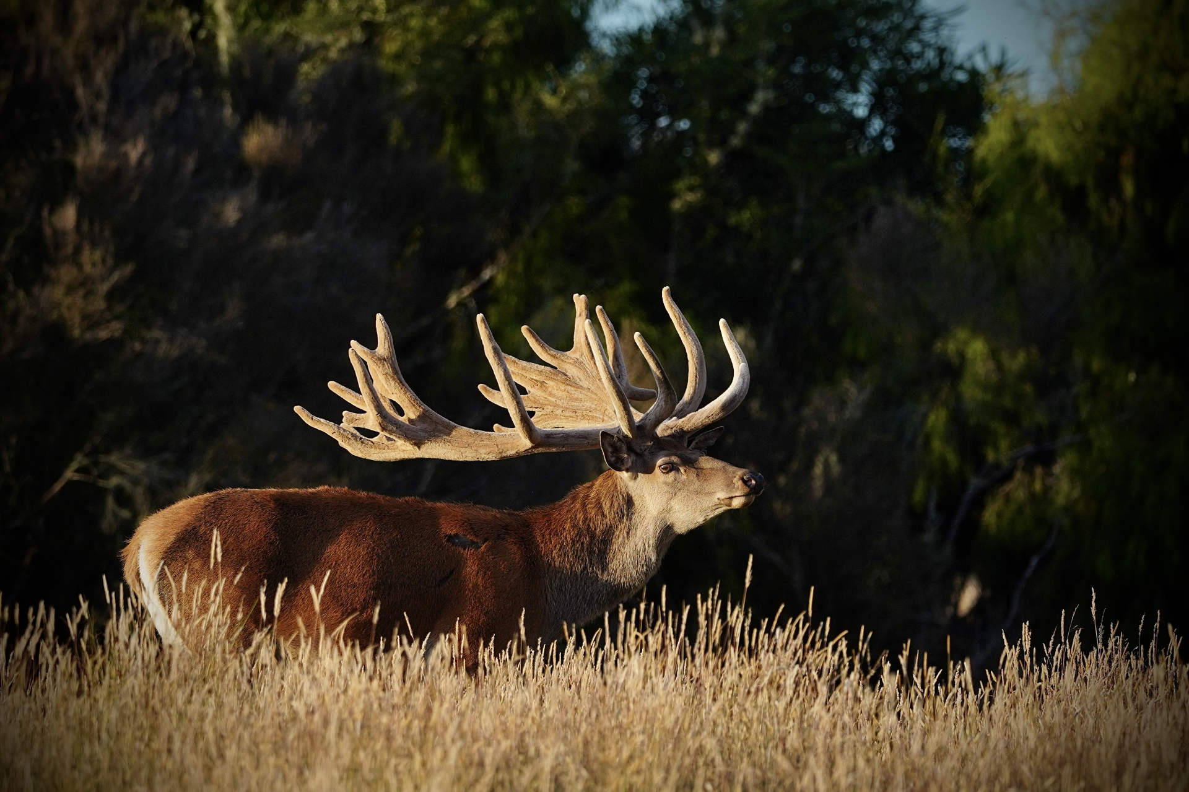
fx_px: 17532
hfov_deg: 3.9
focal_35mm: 531
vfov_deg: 2.6
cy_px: 396
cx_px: 594
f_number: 6.3
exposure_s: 1/640
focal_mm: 531
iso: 400
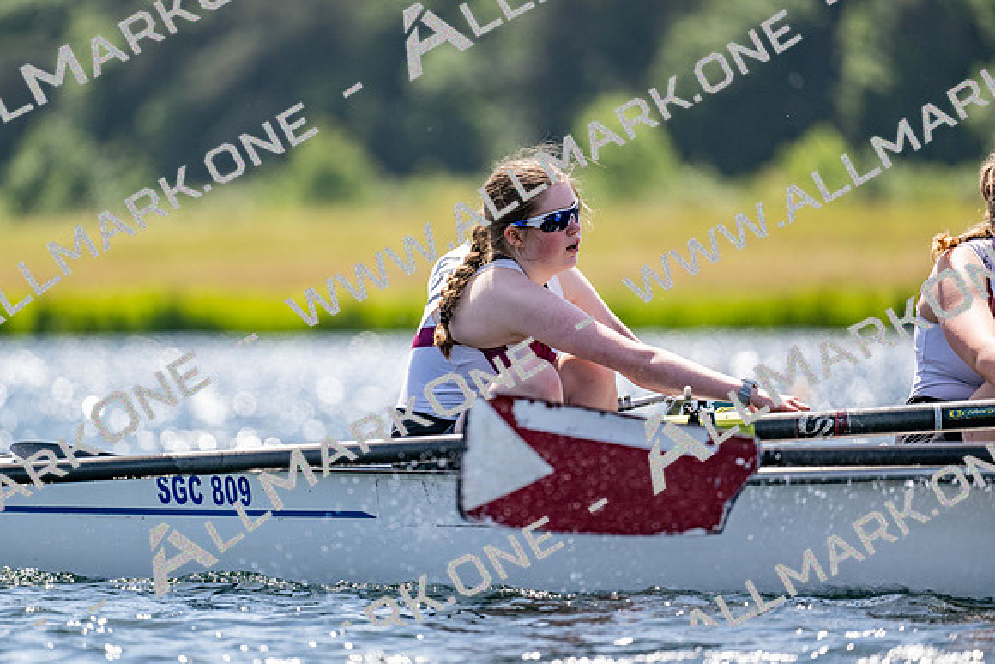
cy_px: 332
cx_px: 498
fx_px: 11058
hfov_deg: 5.2
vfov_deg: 3.4
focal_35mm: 400
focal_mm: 400
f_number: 4.5
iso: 280
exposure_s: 1/2500
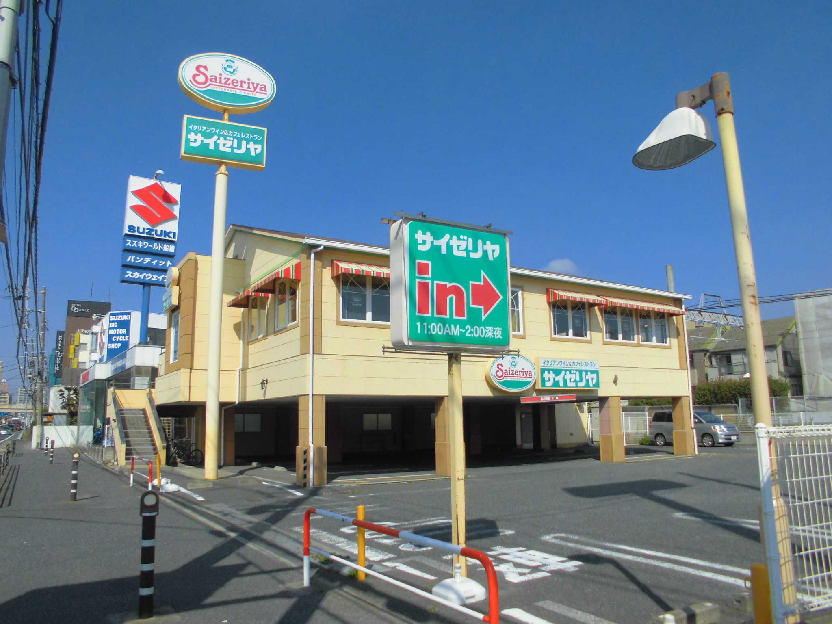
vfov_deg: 53.1
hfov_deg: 67.3
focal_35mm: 26
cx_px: 416
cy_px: 312
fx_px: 625
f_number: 11.3
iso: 100
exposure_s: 1/125
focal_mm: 4.6
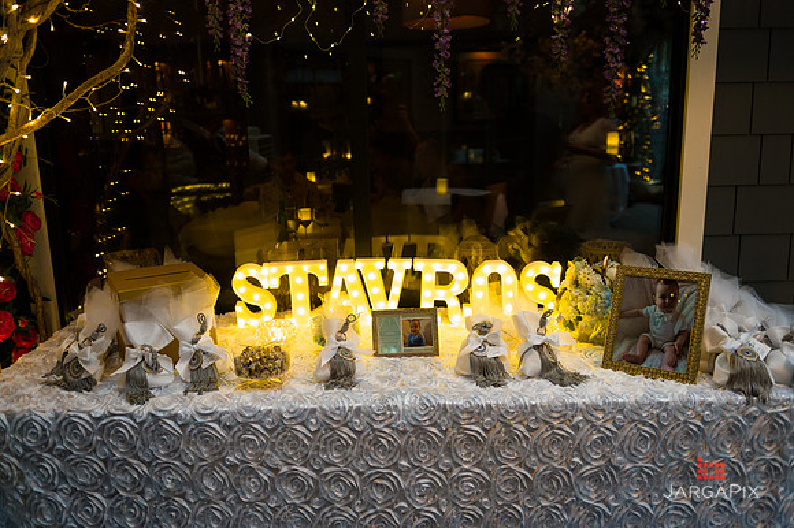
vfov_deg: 42.3
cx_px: 397
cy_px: 264
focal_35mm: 31
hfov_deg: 60.3
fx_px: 683
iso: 1600
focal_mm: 31
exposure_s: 1/100
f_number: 3.2
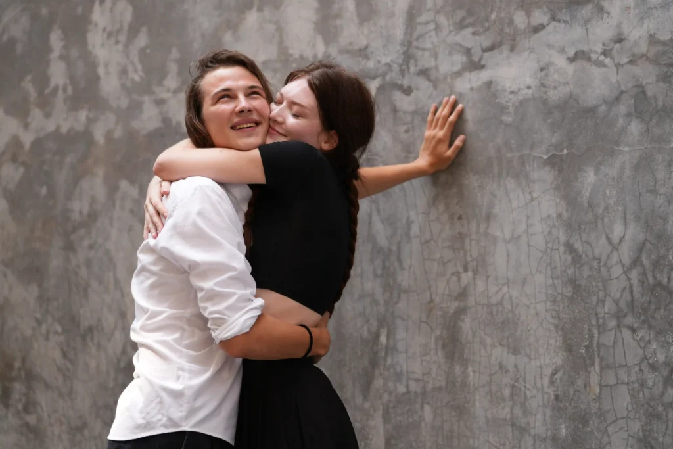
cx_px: 336
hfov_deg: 24.8
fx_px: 1533
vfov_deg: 16.7
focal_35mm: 82
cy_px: 224
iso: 100
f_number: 2.8
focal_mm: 82
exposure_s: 1/301
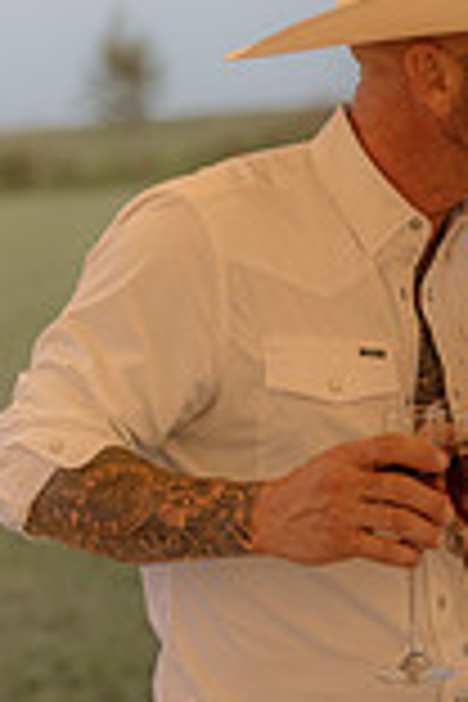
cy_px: 374
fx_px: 1969
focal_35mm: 101
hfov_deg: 13.1
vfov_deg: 20.2
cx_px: 603
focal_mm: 35
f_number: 1.4
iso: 500
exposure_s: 1/125
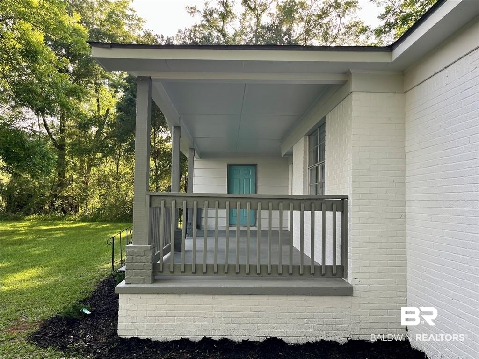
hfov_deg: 67.3
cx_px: 240
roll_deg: -0.9
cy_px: 180
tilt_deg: +2.9
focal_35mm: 26
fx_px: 360
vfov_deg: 53.1
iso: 50
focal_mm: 5.1
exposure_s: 1/302
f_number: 1.6
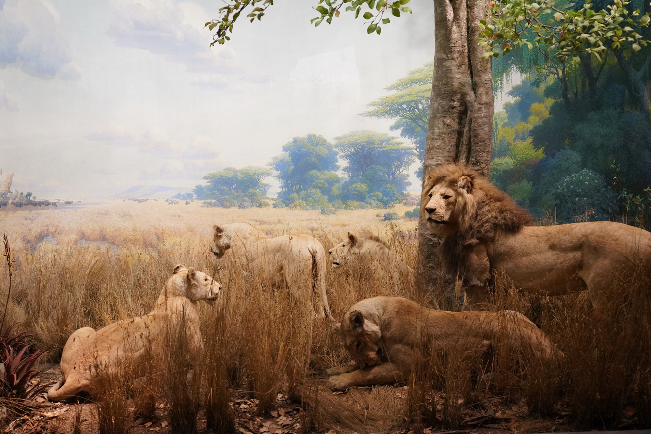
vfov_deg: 36.9
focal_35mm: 36
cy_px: 217
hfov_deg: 53.1
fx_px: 651
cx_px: 326
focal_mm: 36
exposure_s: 1/80
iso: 3200
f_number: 3.5
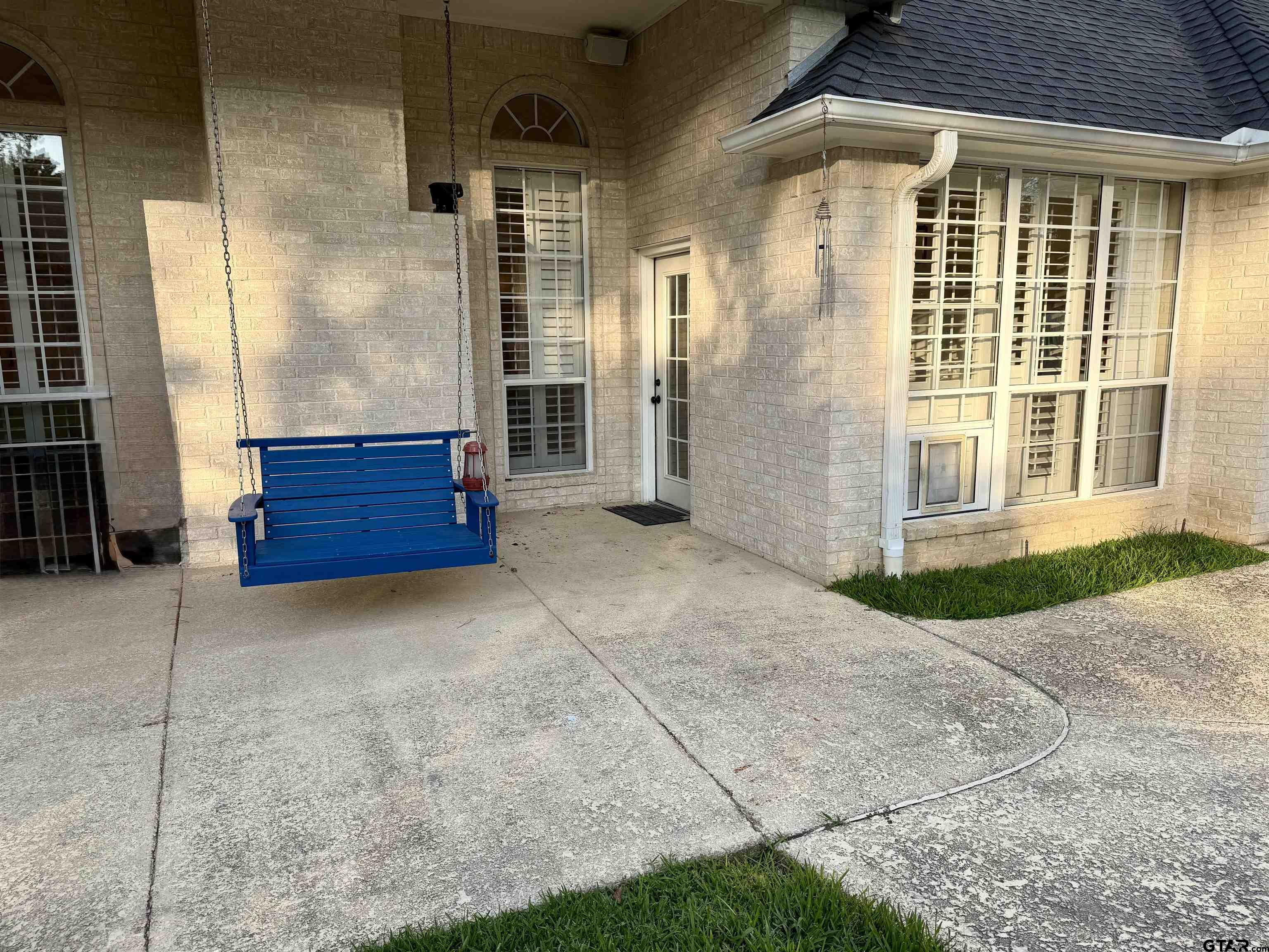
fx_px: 880
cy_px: 476
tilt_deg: -9.7
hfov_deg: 71.6
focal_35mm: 24
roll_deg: +1.1
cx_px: 634
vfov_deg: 56.8
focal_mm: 6.76
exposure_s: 1/1464
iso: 80
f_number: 1.78
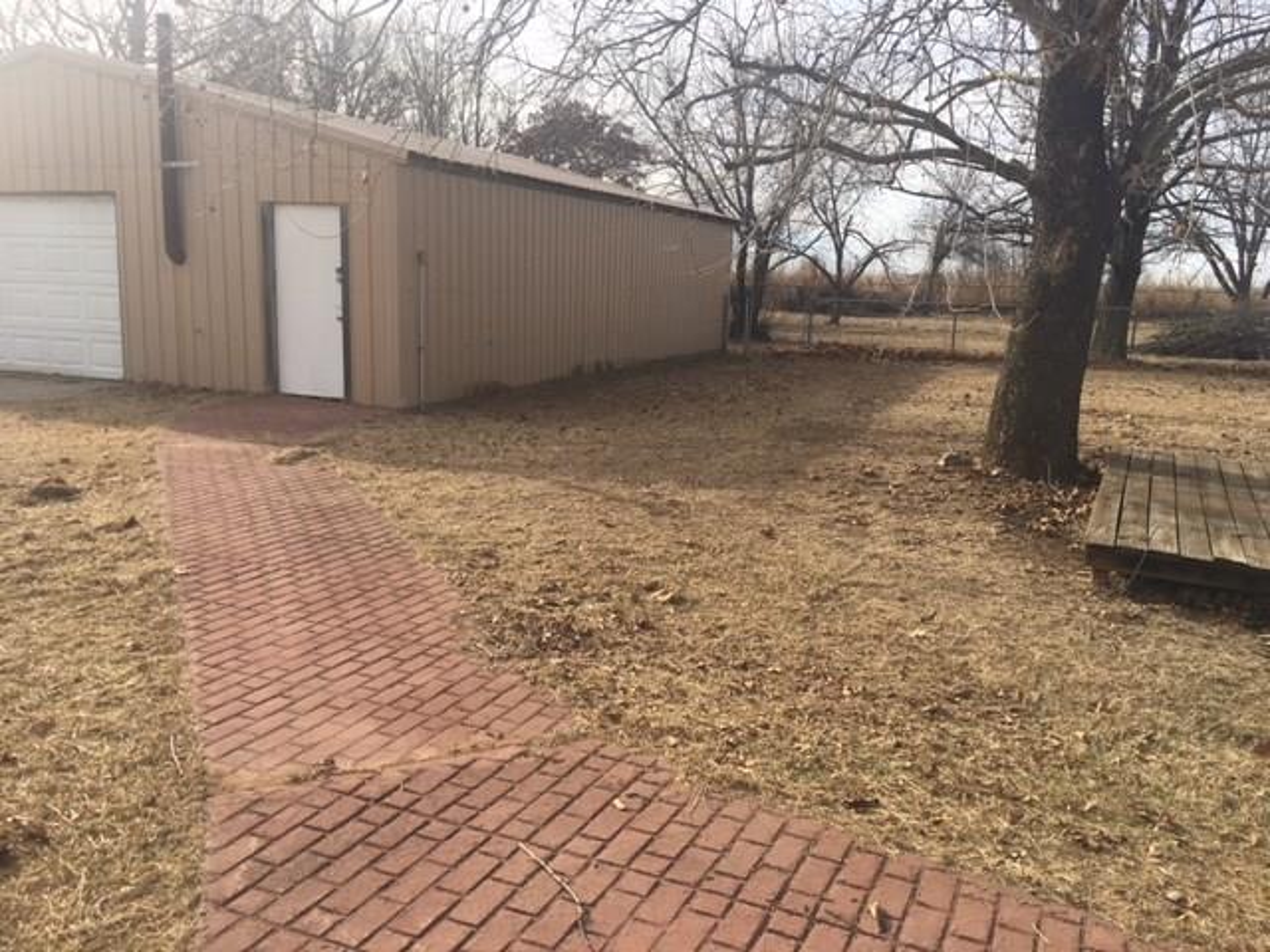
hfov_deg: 61.7
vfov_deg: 48.2
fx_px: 1064
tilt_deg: -10.6
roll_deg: -1.6
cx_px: 635
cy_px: 476
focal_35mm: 29
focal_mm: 4.15
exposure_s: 1/974
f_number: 2.2
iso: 25
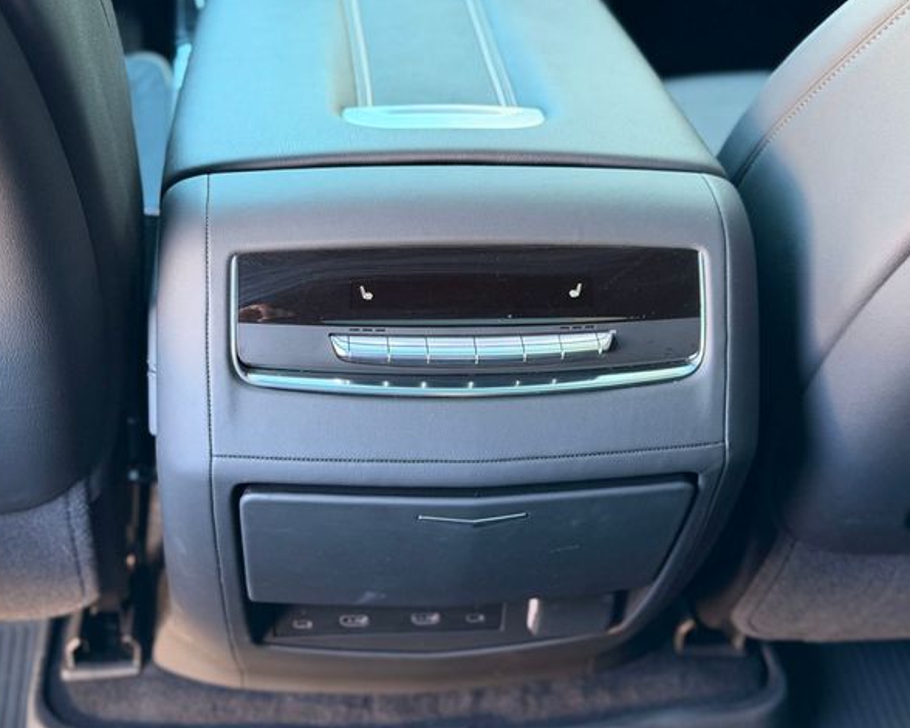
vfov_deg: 29.7
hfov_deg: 36.7
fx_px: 1373
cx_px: 424
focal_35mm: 51
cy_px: 364
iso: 320
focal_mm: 6.76
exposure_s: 1/40
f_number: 1.78
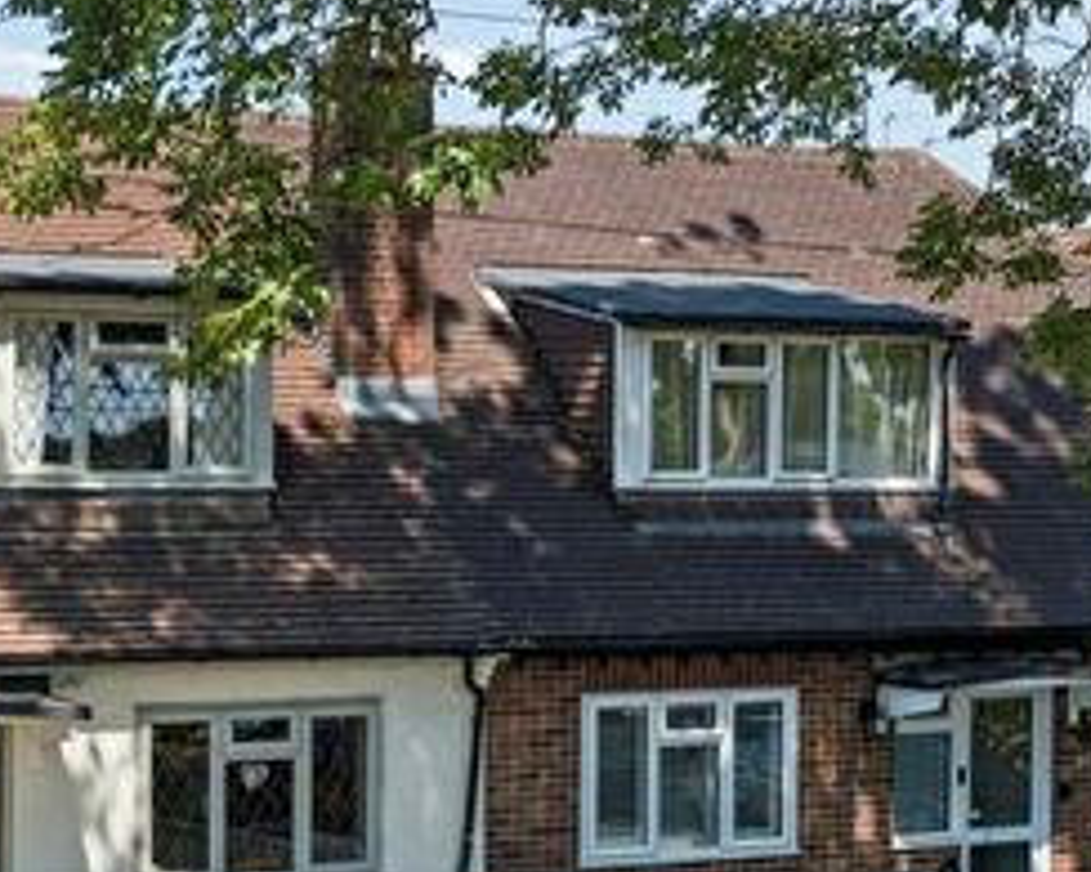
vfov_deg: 17.2
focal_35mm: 89
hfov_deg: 21.3
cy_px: 615
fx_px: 2873
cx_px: 286
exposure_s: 1/800
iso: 320
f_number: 9
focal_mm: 33
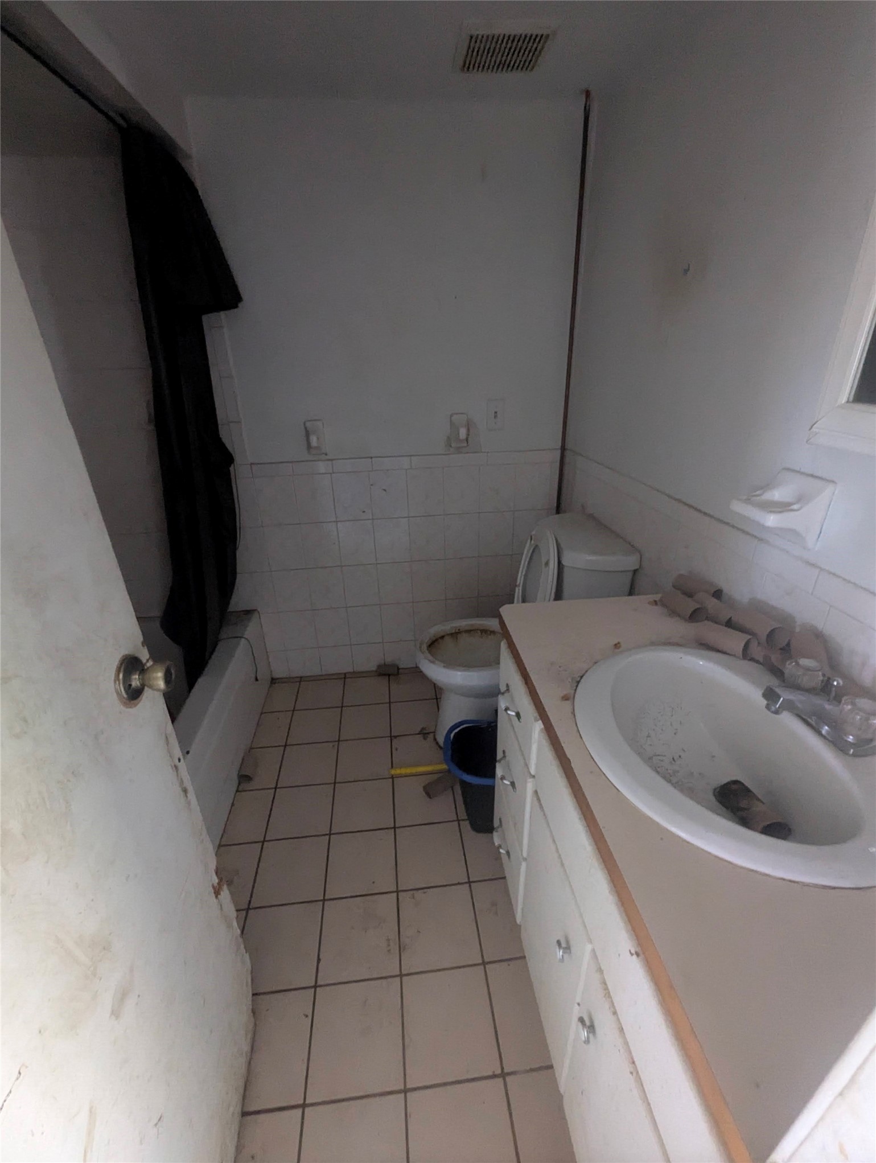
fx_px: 437
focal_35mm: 13
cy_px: 582
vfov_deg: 106.1
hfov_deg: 90.1
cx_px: 438
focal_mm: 1.95
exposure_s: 1/23.8
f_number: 2.2
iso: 865
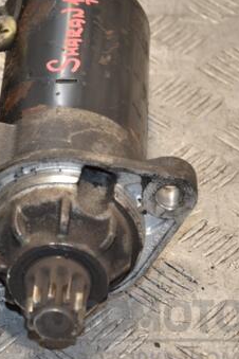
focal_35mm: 186
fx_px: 1852
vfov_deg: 11.1
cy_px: 175
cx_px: 1
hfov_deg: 7.4
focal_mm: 70
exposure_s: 1/200
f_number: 5.6
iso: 800
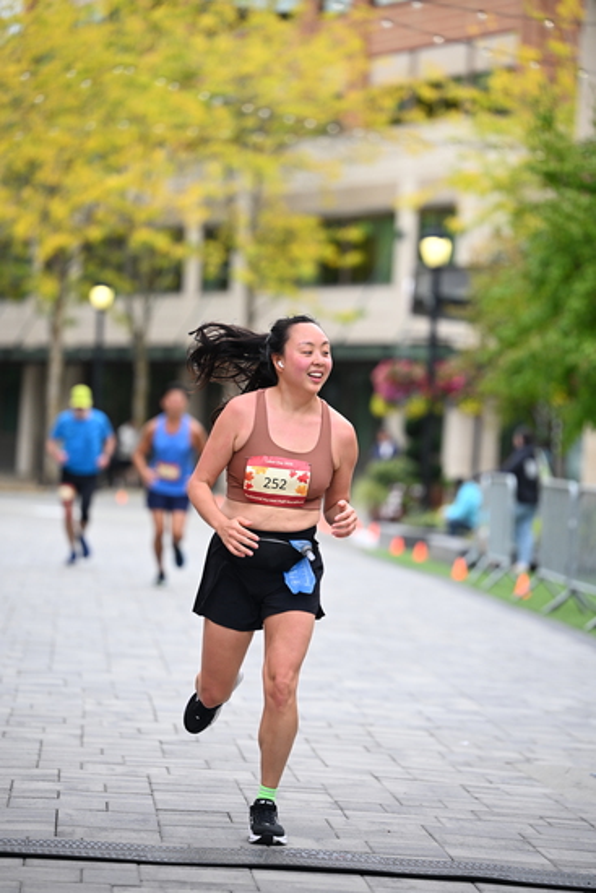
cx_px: 298
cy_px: 446
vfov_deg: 14.6
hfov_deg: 9.8
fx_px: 3474
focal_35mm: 140
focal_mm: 140
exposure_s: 1/1600
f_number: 2.8
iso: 640
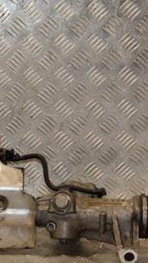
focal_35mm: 148
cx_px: 1
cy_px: 165
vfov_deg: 14.5
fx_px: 1032
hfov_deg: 8.2
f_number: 5
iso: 800
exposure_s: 1/160
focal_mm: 50
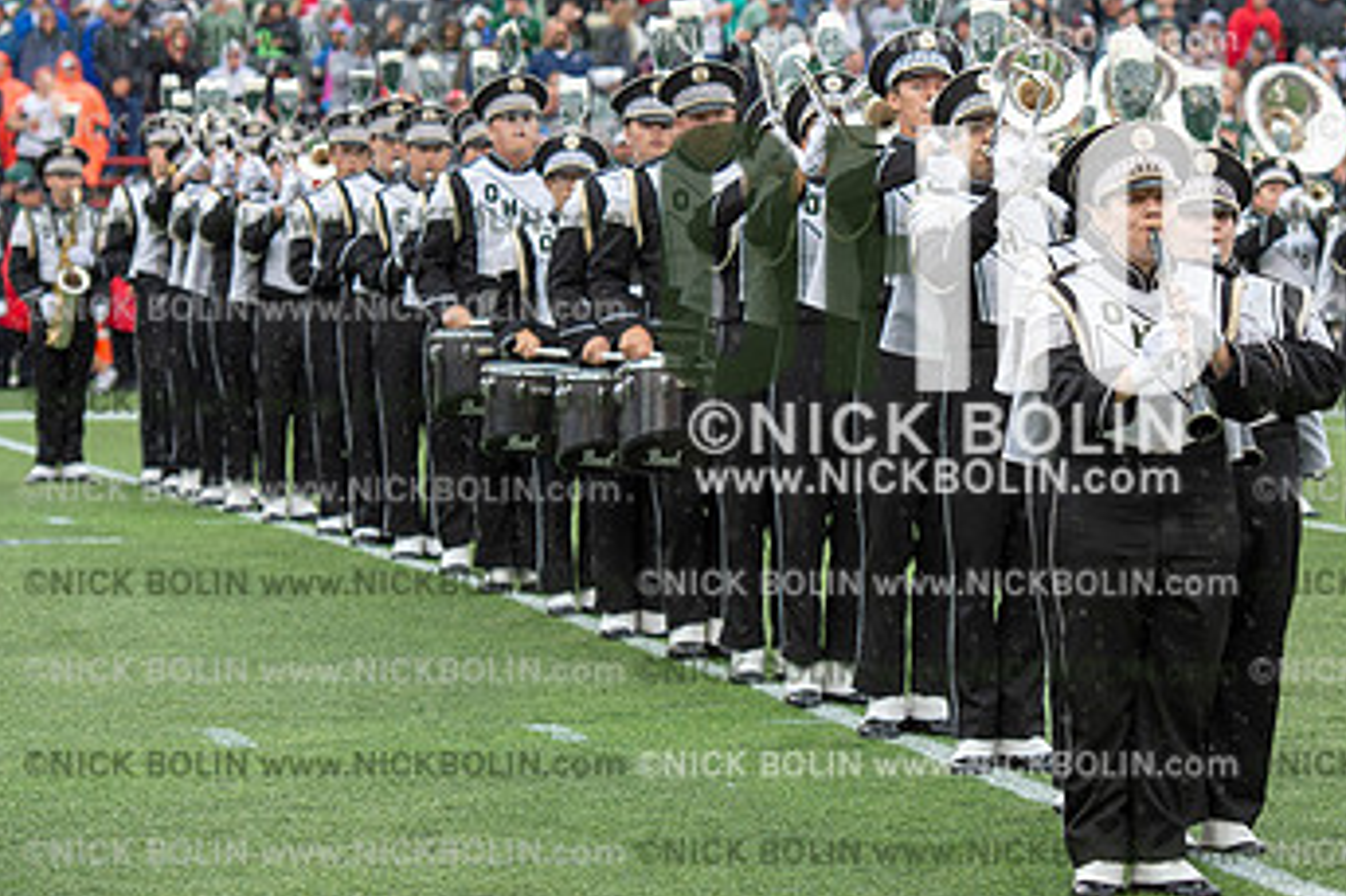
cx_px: 935
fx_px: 7063
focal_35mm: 189
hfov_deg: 10.9
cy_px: 309
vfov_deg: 7.3
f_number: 4
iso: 400
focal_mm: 112
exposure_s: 1/500
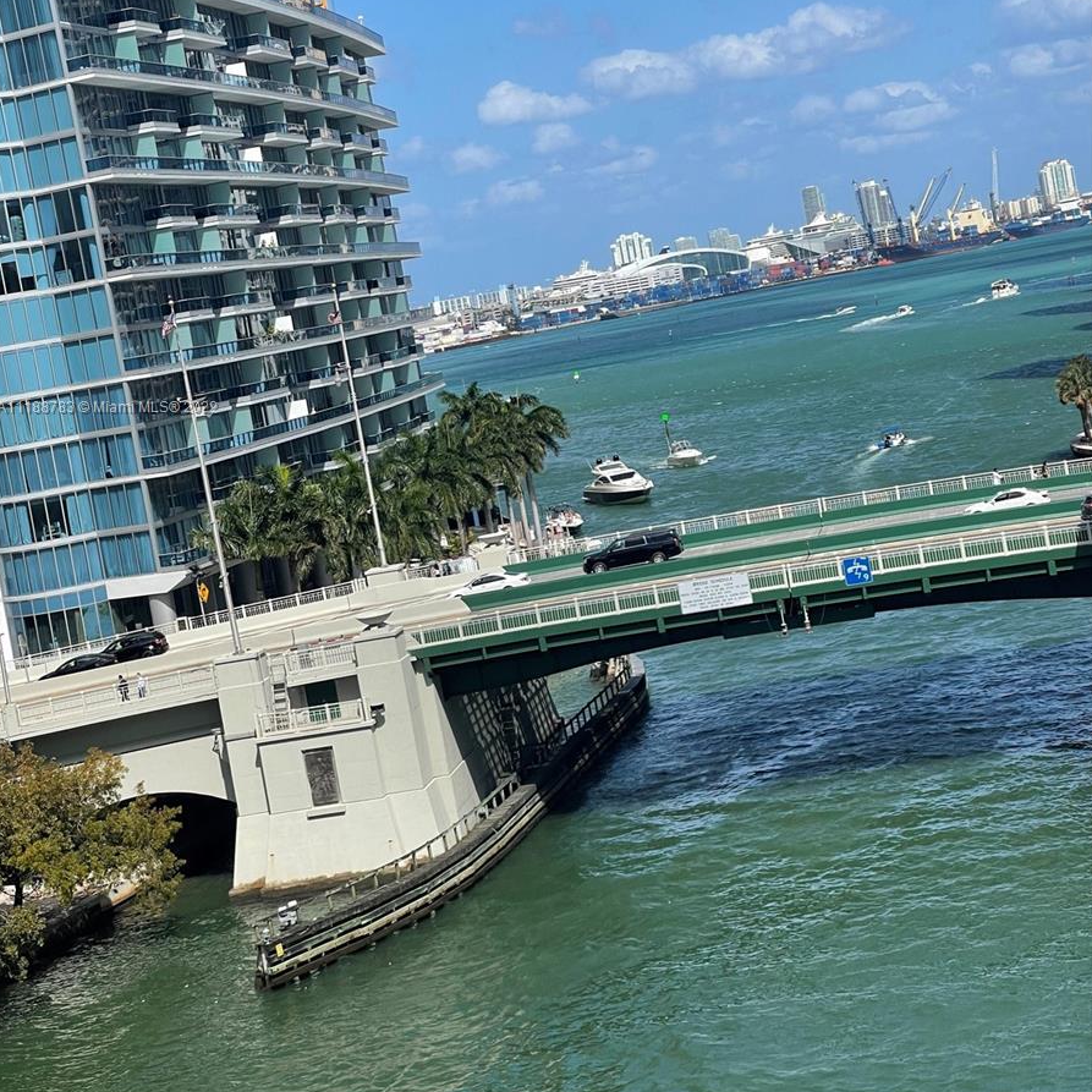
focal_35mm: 76
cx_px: 544
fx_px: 2712
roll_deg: +11.0
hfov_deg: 22.8
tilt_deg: -1.9
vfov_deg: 22.7
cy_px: 408
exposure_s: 1/1845
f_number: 2.2
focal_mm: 7.5
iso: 20
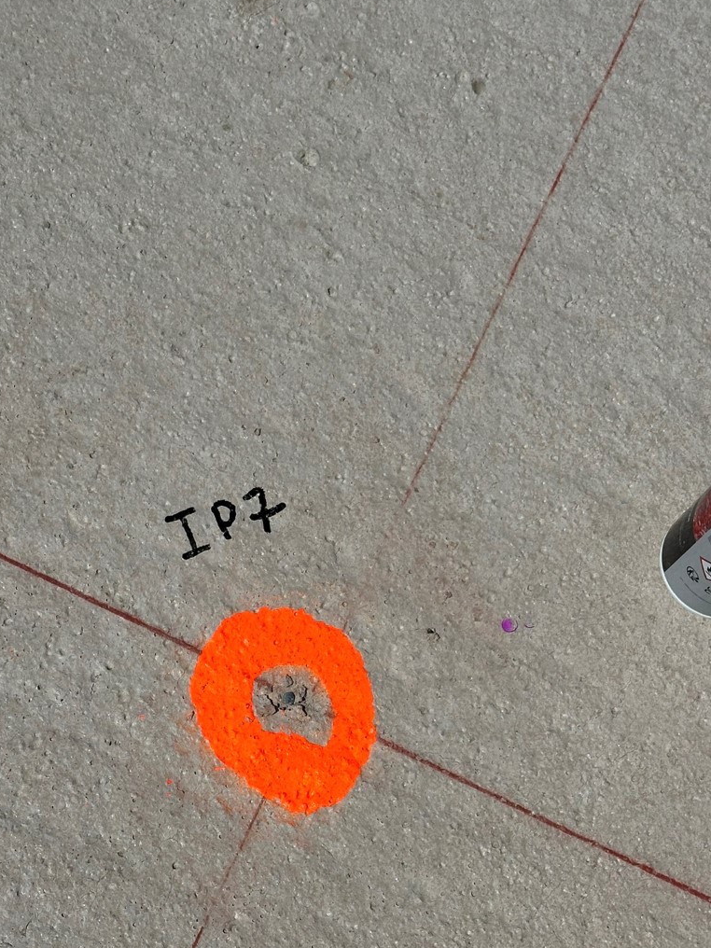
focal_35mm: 68
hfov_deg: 21.5
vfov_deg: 28.5
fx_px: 1862
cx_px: 230
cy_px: 583
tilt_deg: -71.8
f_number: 1.78
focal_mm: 6.86
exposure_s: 1/18868
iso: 64
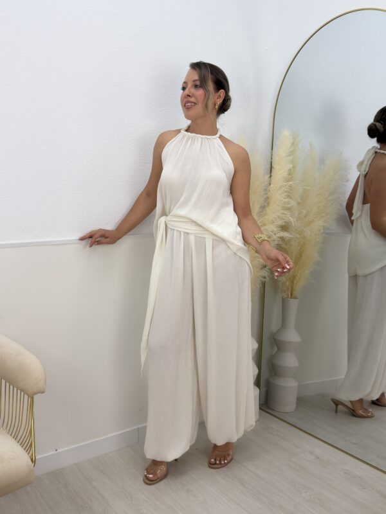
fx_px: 506
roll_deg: +0.7
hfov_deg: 41.8
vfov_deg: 54.0
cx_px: 193
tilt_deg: -7.2
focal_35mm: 34
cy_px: 257
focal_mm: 6.76
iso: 64
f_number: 1.78
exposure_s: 1/280
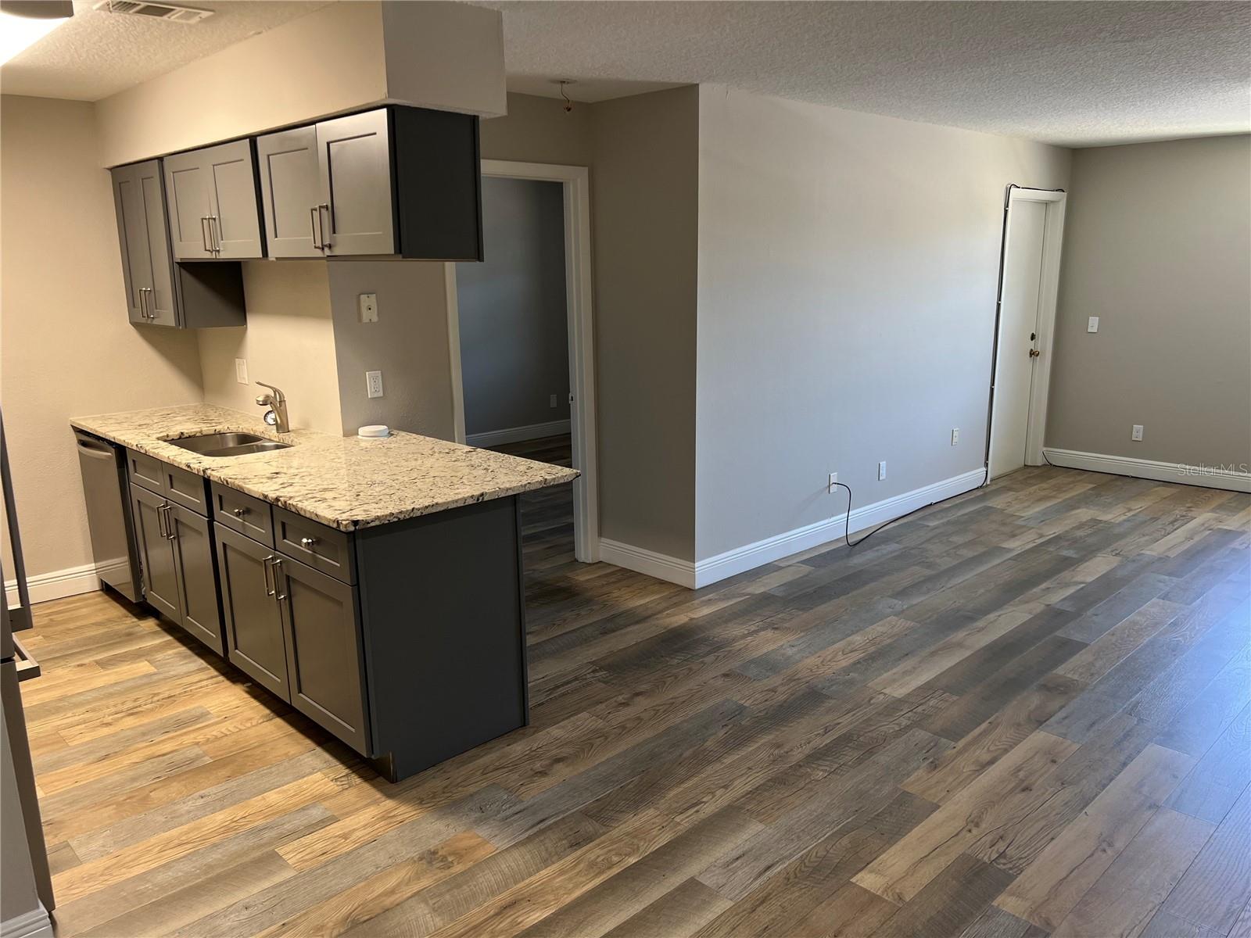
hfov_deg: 67.3
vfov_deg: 53.1
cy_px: 469
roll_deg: +0.8
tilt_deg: -12.3
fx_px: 940
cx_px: 626
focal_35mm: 26
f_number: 1.5
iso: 80
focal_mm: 5.7
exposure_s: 1/60
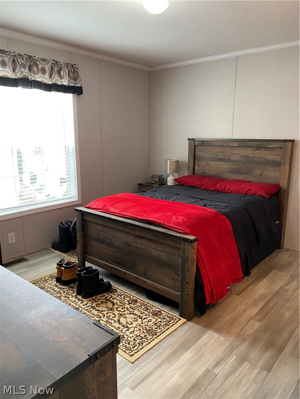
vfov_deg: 67.3
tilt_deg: -12.9
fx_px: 300
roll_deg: -0.1
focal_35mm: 26
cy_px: 200
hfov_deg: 53.1
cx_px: 150
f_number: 1.8
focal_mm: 4.25
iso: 160
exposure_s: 1/60
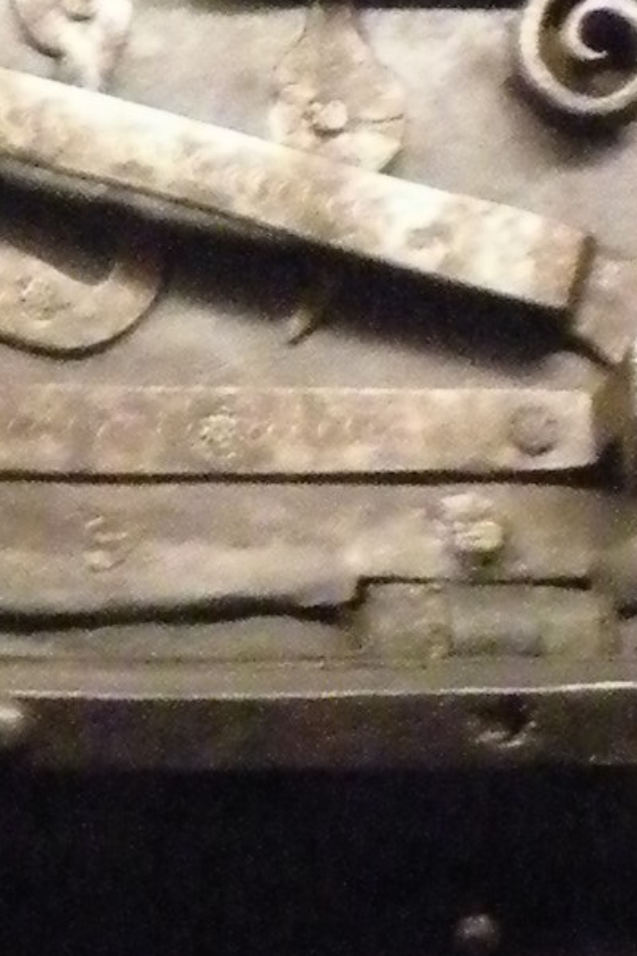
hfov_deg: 7.9
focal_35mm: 170
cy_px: 447
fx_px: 4512
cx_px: -303
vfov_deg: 12.1
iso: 796
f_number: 2.8
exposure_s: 1/8
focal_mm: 4.7
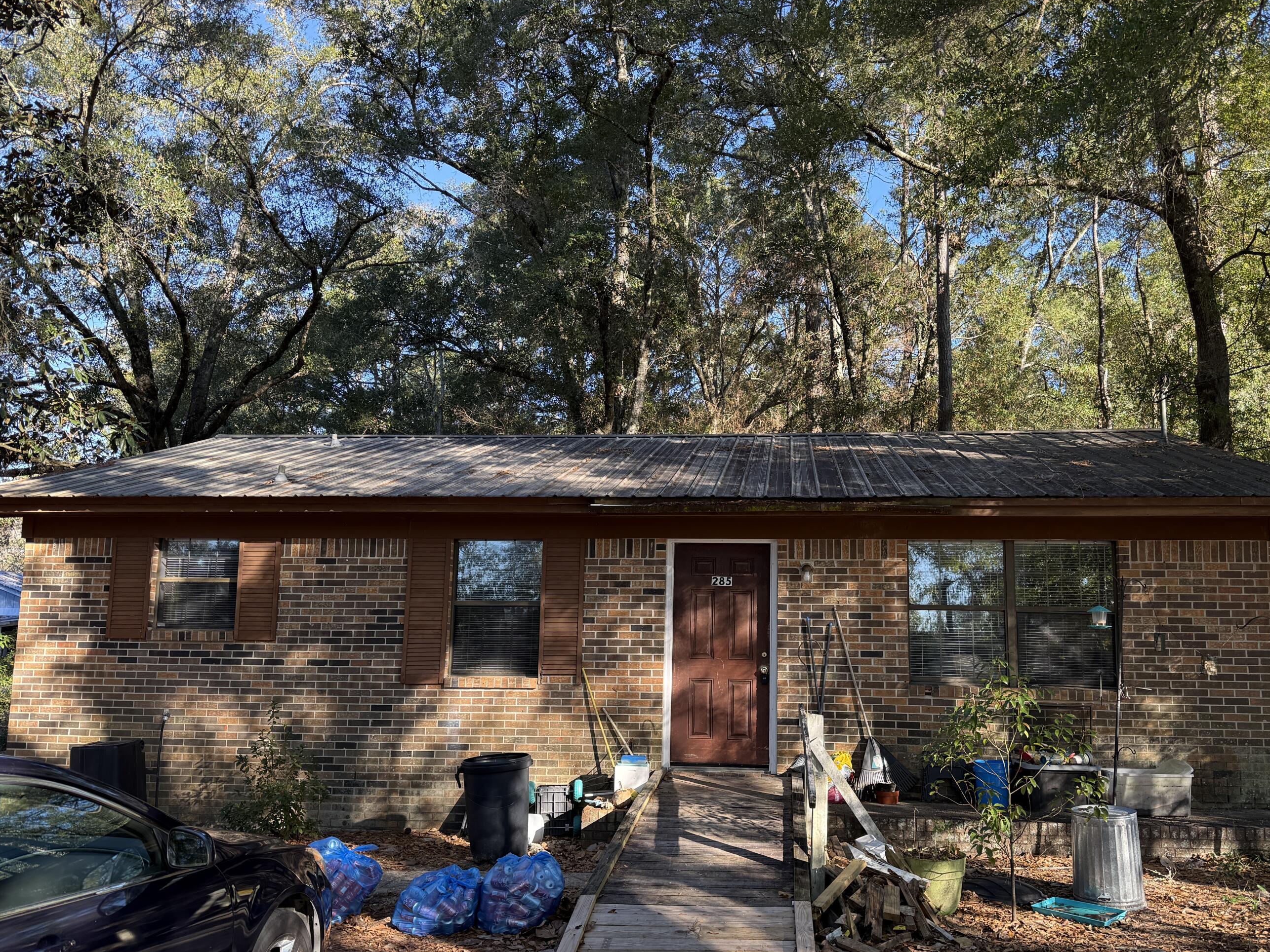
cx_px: 693
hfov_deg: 63.3
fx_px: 1027
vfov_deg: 49.7
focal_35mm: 28
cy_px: 525
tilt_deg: +7.4
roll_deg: -1.2
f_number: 1.78
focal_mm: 6.76
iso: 100
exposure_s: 1/484
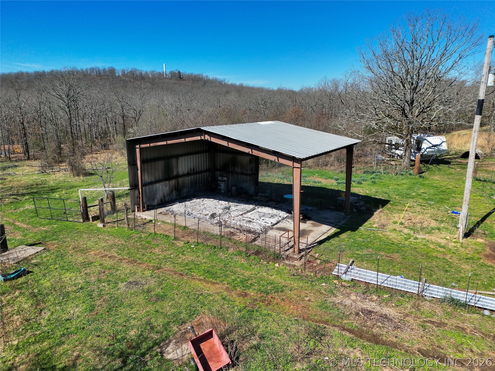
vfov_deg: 56.8
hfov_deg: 71.6
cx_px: 248
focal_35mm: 24
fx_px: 343
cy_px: 186
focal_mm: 6.72
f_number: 1.7
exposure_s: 1/4000
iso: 170
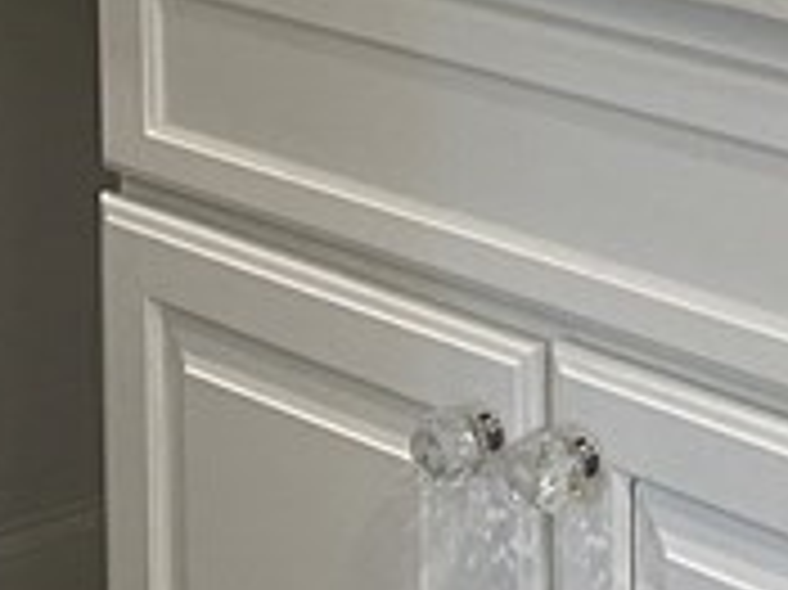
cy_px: -554
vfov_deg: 9.2
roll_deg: +1.0
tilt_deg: -3.9
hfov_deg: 13.0
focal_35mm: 152
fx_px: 3458
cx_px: 329
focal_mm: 4.25
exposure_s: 1/60
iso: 80
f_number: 1.8
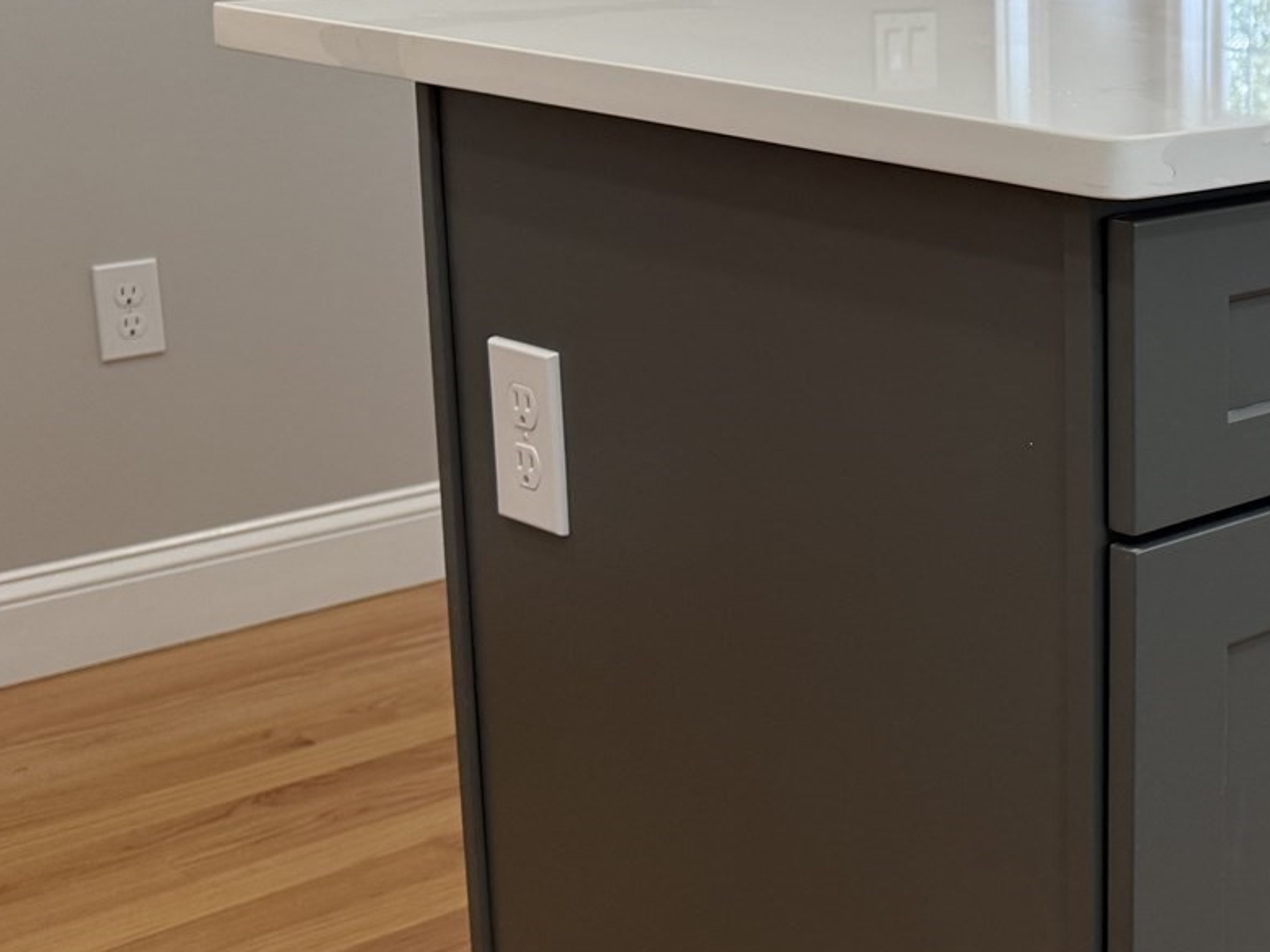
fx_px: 2311
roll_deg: -1.1
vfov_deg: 23.2
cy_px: 295
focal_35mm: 63
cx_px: 1490
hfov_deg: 27.4
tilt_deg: -10.3
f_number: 1.78
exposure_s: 1/120
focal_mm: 6.76
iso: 125
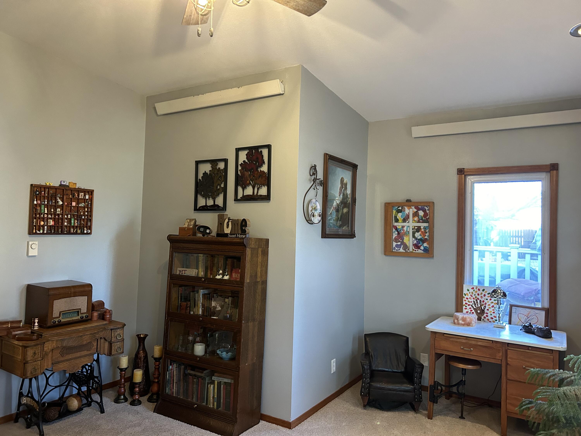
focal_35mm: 26
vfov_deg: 53.1
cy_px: 218
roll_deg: -0.7
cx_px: 290
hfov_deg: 67.3
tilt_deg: +2.5
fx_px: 436
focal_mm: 5.7
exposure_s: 1/60
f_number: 1.5
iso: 400
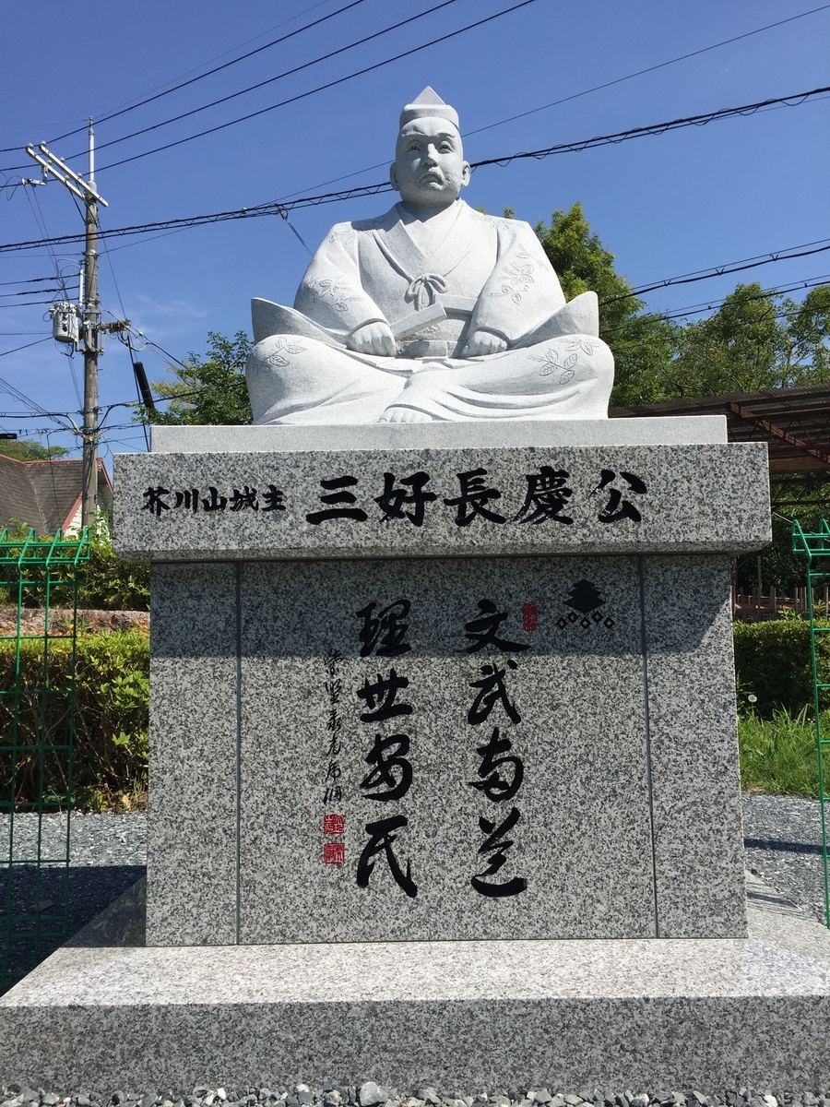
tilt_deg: +6.1
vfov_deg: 61.7
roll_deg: +1.2
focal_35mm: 29
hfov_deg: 48.2
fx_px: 927
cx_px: 415
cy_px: 554
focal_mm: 4.15
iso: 32
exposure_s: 1/2639
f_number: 2.2
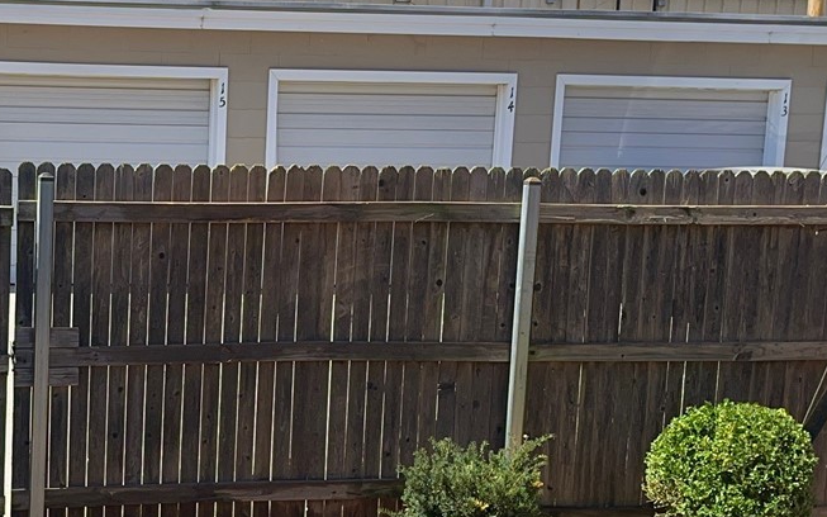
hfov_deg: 24.9
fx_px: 1825
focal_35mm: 81
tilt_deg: -11.2
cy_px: 411
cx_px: 110
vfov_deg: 16.0
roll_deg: -1.4
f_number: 1.6
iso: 50
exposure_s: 1/2101
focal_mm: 5.1
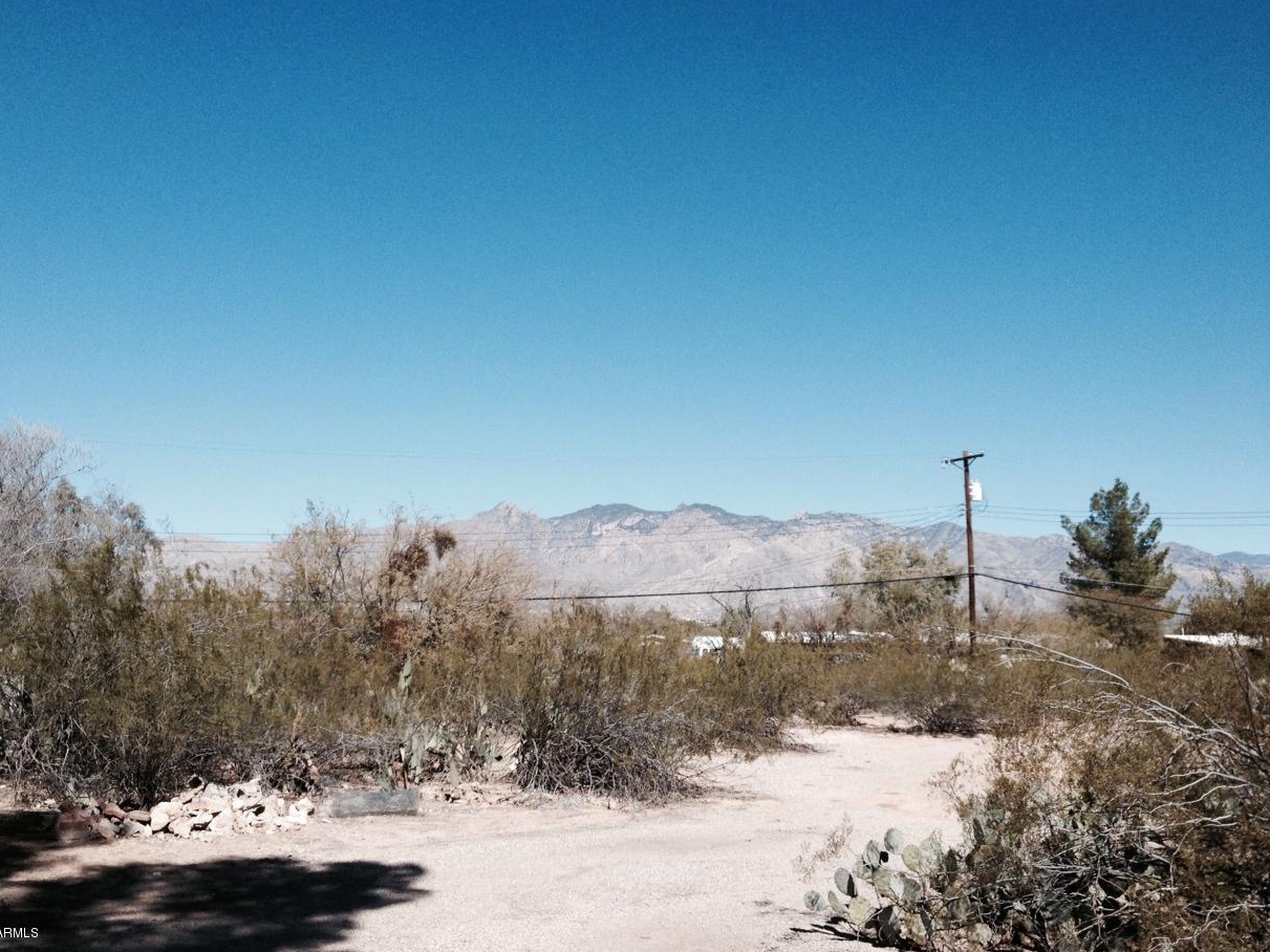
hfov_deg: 50.1
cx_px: 610
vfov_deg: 38.7
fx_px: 1357
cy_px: 464
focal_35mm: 37
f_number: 2.4
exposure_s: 1/1972
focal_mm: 4.28
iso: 50
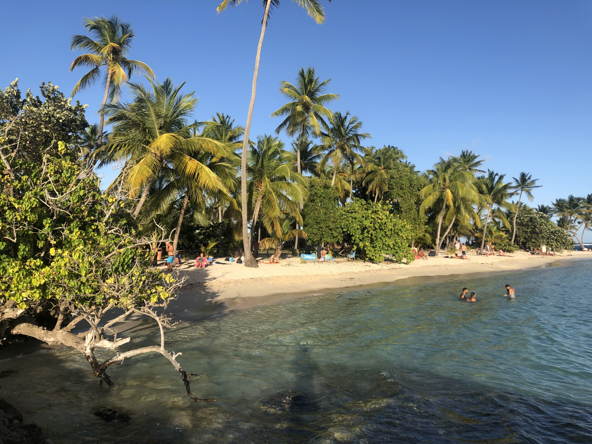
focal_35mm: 28
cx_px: 296
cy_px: 222
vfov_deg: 49.7
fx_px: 479
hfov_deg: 63.4
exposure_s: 1/1548
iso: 20
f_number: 1.8
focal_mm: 4
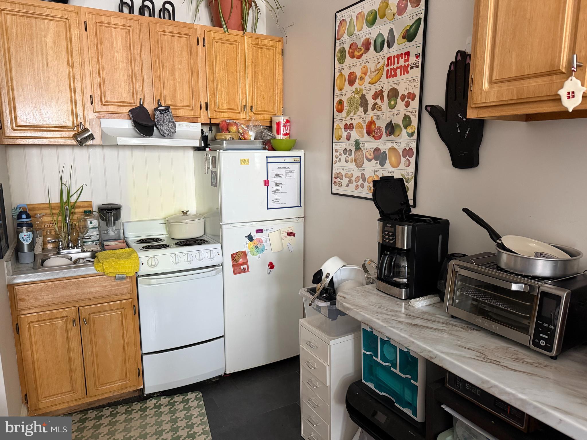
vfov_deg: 56.8
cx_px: 294
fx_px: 407
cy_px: 220
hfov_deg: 71.6
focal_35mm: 24
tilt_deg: -9.3
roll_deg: +0.3
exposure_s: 1/60
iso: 500
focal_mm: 6.76
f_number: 1.78
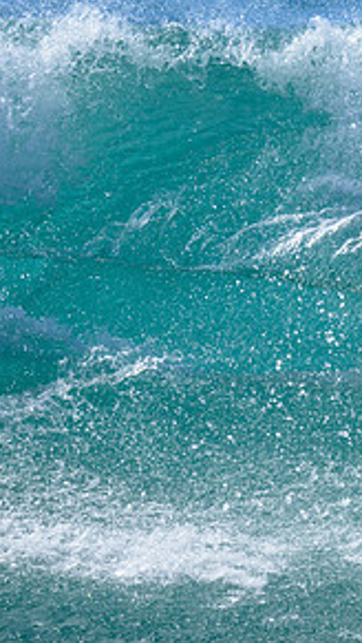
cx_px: 531
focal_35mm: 1923
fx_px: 32768
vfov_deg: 1.1
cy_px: 231
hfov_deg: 0.6
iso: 320
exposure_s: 1/2000
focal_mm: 800
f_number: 6.3
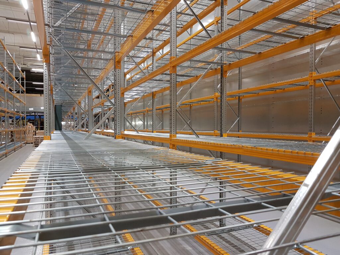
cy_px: 128
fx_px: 255
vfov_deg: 53.1
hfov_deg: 67.3
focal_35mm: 26
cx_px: 170
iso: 125
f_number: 1.7
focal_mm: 4.2
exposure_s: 1/50
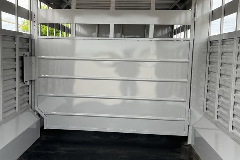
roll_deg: -1.4
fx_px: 300
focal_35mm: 45
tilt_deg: -7.3
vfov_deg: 29.9
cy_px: 81
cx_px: 90
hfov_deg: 43.3
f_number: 1.5
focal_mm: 5.7
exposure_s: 1/171
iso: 64
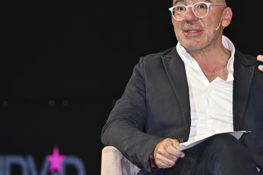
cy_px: 49
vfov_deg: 4.2
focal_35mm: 330
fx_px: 2409
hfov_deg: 6.3
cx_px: 131
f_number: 4
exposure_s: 1/250
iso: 1000
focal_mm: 170
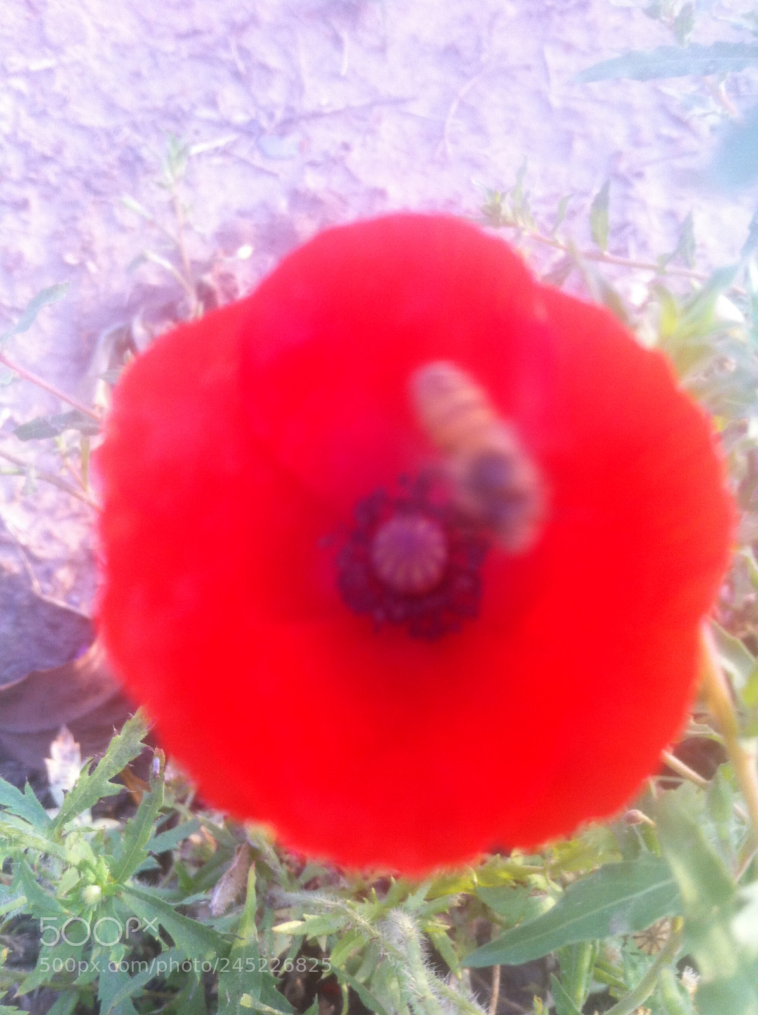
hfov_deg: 40.6
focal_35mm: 35
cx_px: 379
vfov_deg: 52.7
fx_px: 1025
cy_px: 508
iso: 100
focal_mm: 3.85
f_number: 2.8
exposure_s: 1/60
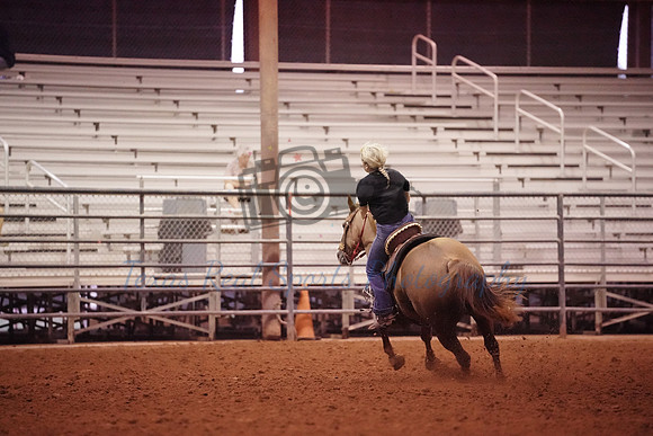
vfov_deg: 6.9
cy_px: 218
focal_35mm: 200
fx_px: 3628
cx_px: 326
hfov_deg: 10.3
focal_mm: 200
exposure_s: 1/800
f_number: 2.8
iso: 25600
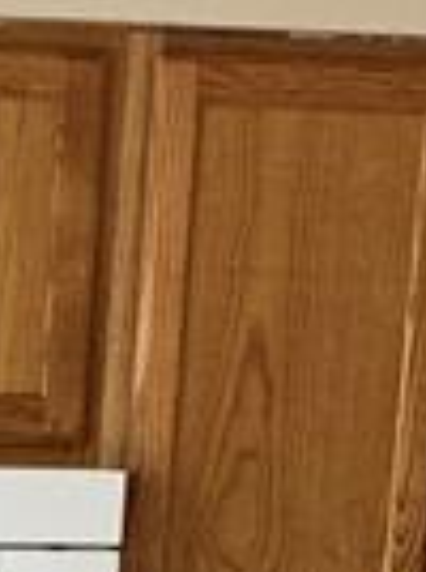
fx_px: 2650
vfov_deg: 11.4
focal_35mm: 161
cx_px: -530
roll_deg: -2.3
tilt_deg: -10.9
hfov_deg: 8.5
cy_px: 1046
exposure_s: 1/60
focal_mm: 3.99
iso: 160
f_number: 1.8
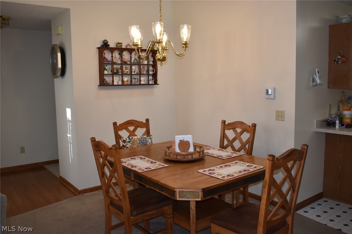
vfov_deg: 41.7
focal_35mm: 32
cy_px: 117
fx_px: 308
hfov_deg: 59.5
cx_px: 176
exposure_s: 1/160
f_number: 3.8
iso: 800
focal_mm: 21
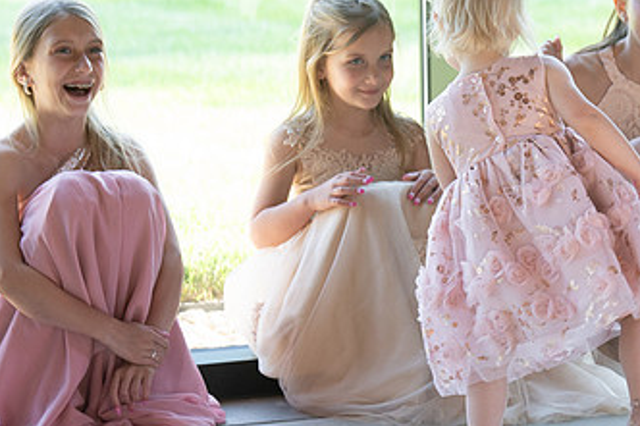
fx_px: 4726
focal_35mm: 266
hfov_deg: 7.7
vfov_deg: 5.2
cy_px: 173
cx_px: 490
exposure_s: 1/160
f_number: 6.3
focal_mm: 125
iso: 1000
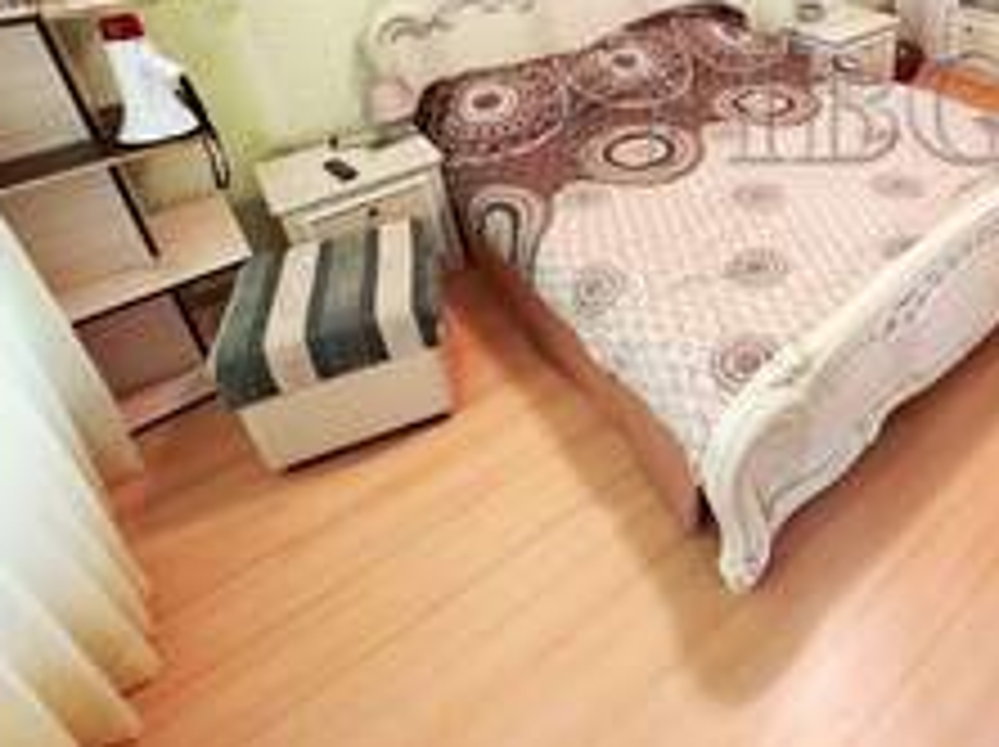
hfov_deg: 65.9
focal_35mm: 24
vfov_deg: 52.0
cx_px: 783
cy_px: 119
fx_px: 692
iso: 500
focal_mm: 2.22
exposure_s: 1/50
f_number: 2.2
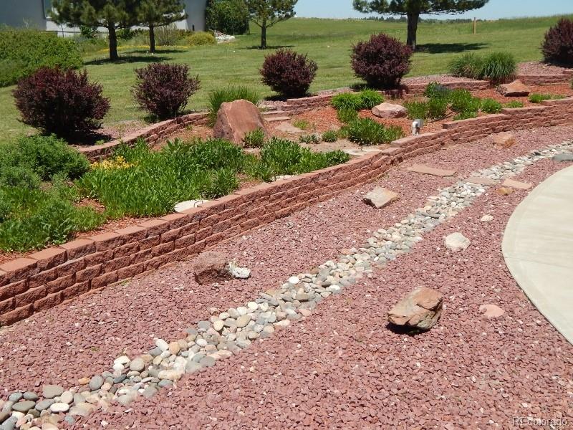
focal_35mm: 38
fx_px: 629
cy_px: 215
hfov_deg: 49.0
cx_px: 286
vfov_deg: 37.7
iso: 125
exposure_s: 1/400
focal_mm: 6.8
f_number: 6.9
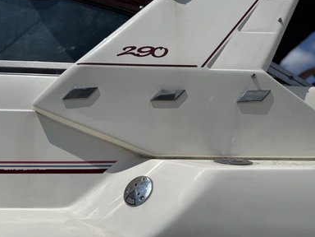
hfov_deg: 69.4
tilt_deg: +13.2
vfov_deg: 54.9
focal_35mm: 25
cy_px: 114
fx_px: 227
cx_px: 152
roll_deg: +3.3
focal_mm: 6.76
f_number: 1.78
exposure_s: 1/17544
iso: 64
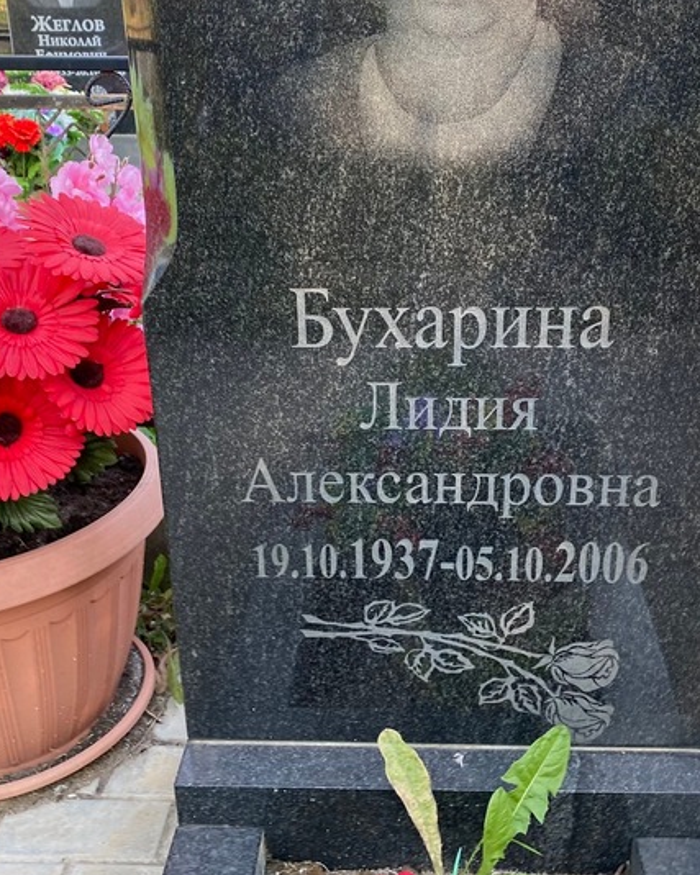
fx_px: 984
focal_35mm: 38
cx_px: 372
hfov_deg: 39.1
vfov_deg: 47.9
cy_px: 397
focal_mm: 4.25
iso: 32
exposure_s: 1/187
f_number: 1.8
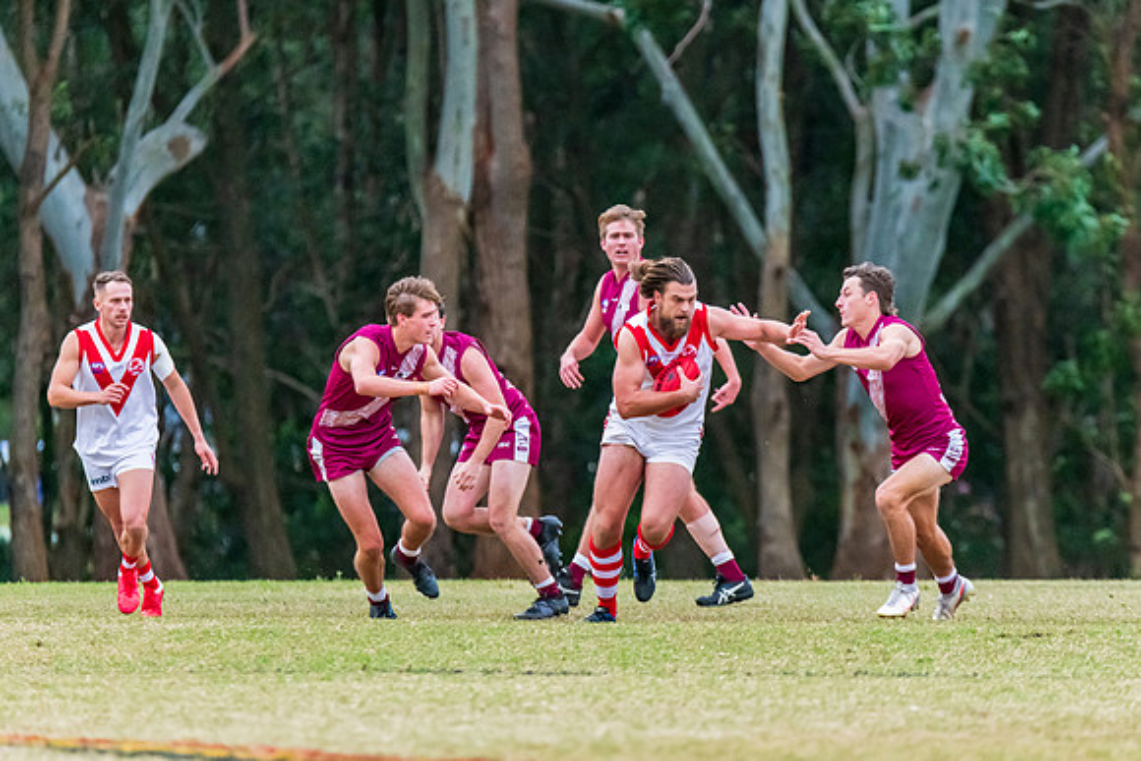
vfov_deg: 2.9
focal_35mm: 481
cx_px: 643
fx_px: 15240
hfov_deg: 4.3
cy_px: 401
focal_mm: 400
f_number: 6
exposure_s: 1/1250
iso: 3200
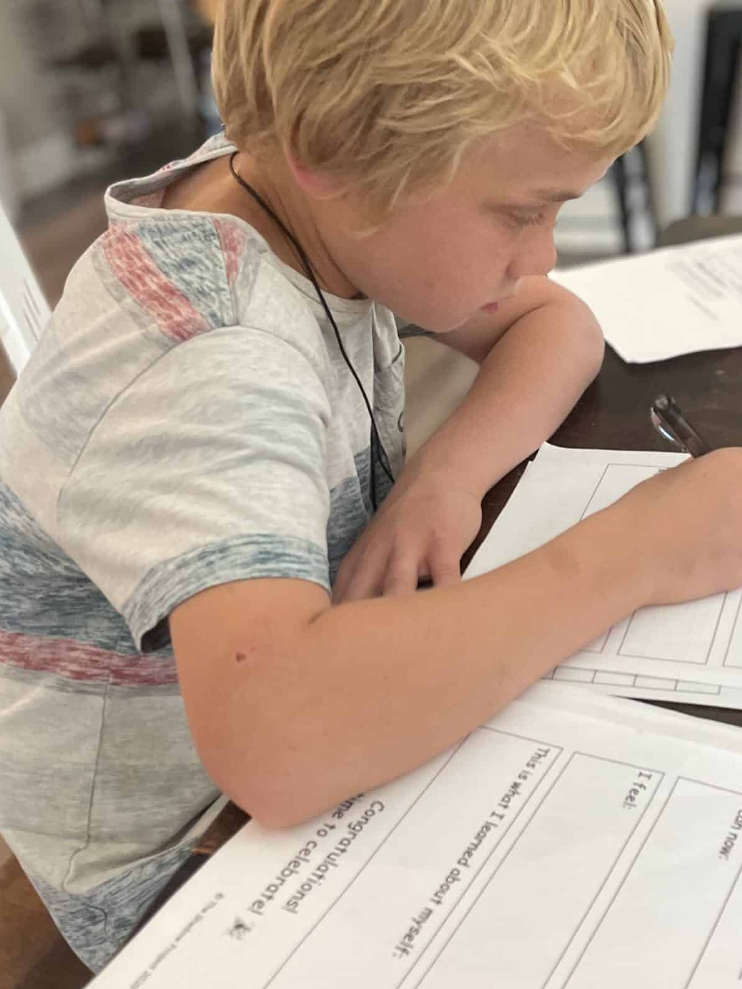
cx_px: 528
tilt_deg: -30.7
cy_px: 537
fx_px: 1200
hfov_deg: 33.9
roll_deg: +6.7
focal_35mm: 42
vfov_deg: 44.7
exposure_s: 1/60
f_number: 1.6
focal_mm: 4.2
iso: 250
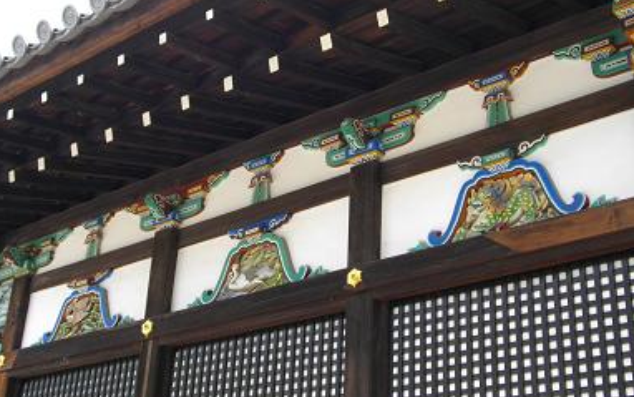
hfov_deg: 37.5
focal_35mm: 54
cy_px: 184
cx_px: 313
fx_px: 933
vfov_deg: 24.0
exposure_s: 1/160
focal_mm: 8.8
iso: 122
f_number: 3.6
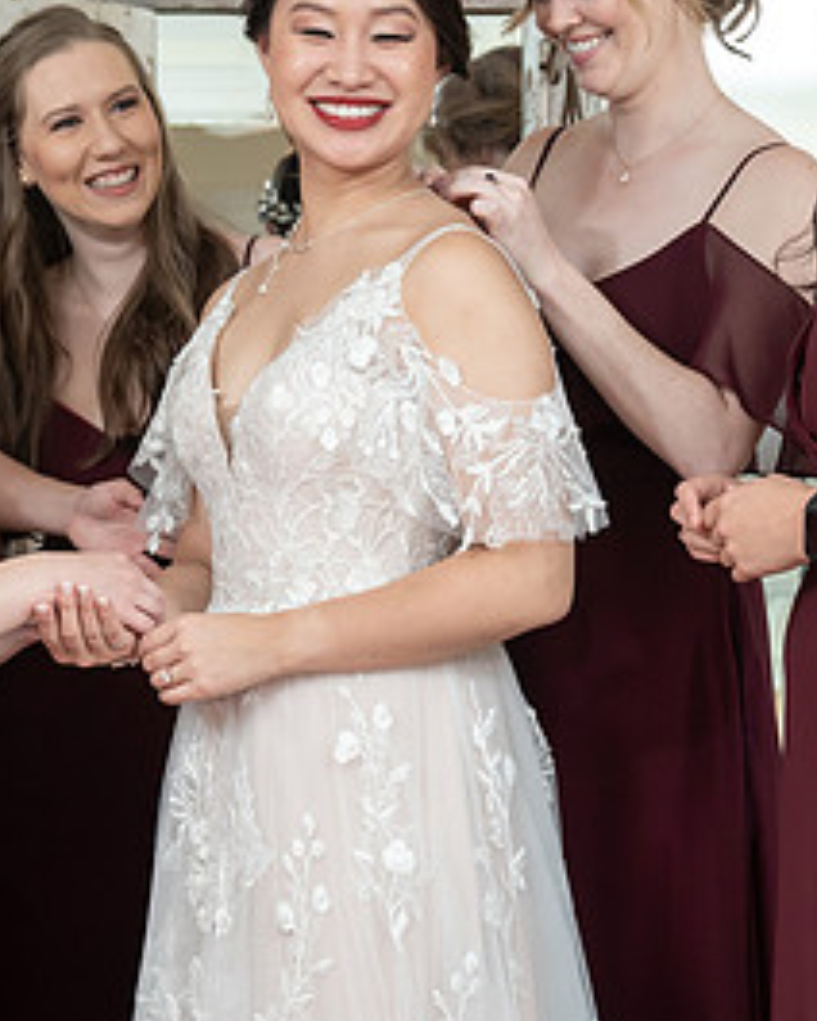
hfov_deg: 16.4
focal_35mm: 94
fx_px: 2841
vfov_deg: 20.4
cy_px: 525
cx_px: 434
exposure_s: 1/200
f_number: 4
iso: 2000
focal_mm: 40
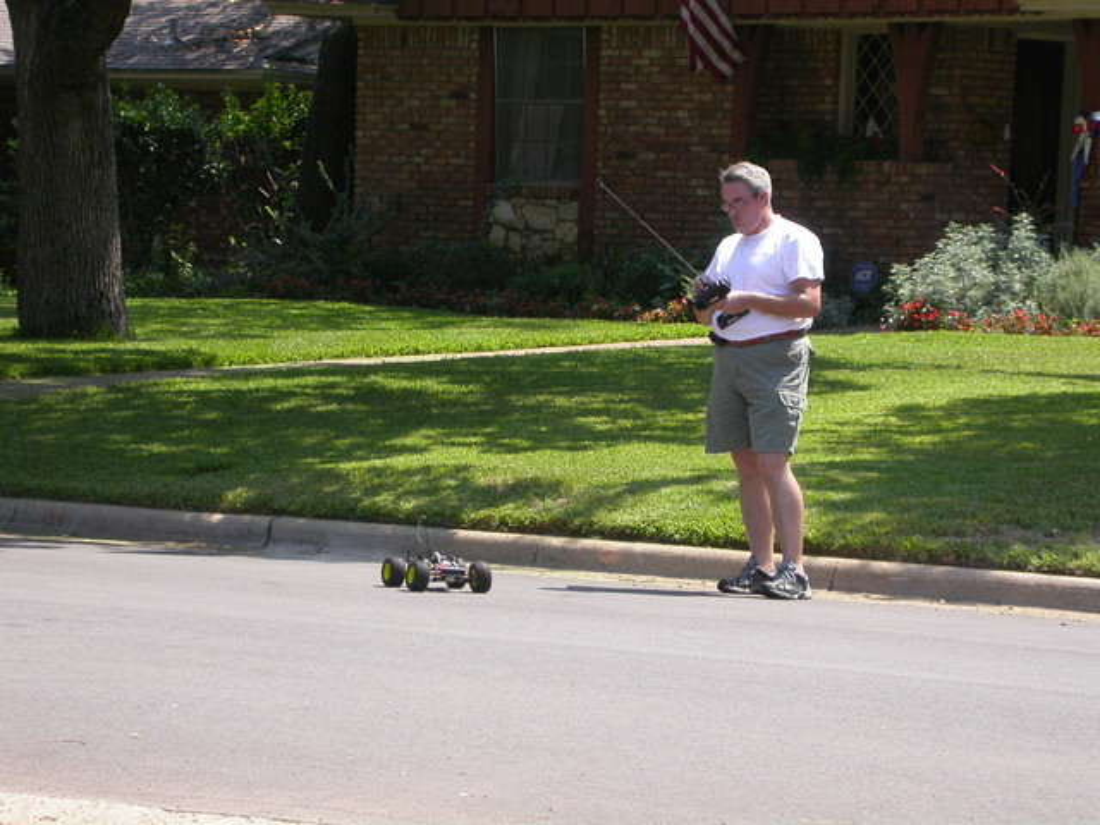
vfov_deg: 10.9
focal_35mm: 136
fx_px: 4322
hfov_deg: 14.5
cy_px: 412
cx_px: 550
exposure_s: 1/267
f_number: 5.4
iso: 100
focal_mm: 28.2
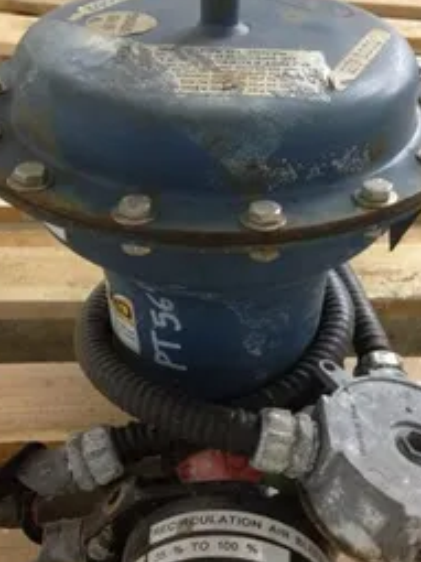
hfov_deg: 26.5
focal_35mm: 55
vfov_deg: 34.9
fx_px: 893
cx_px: 262
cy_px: 273
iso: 320
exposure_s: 1/20
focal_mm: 4.28
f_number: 2.4
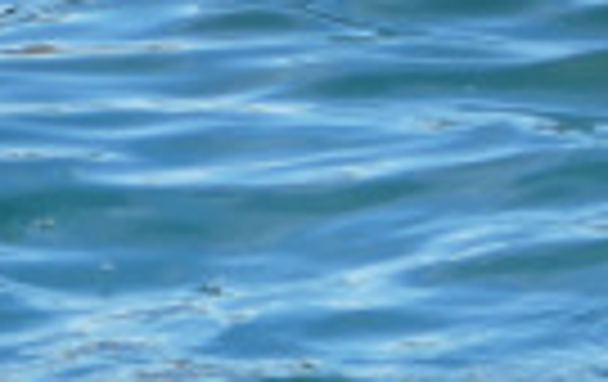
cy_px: 128
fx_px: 10428
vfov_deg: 2.1
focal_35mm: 628
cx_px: -721
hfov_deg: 3.3
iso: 125
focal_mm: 50.69
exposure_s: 1/500
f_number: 3.9
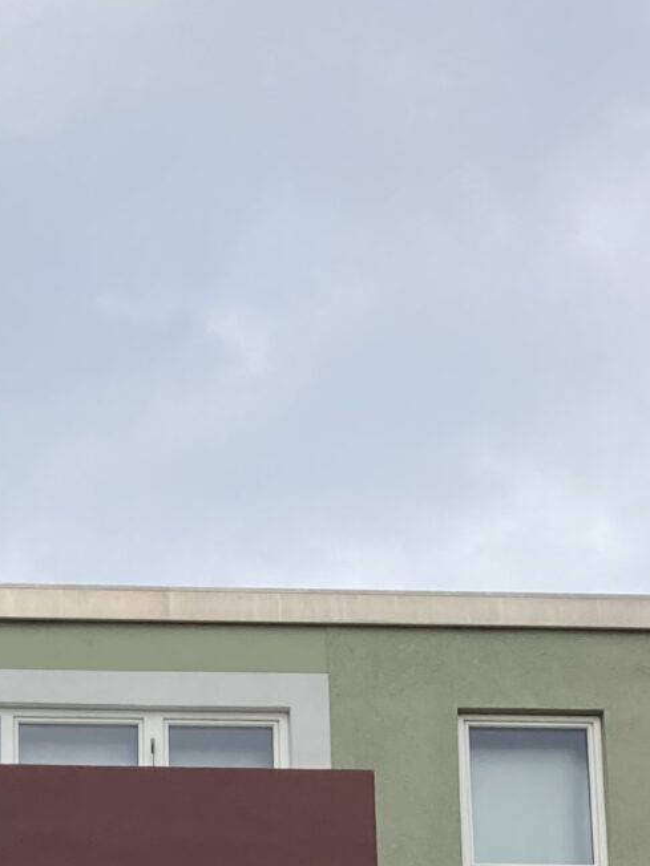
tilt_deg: +13.3
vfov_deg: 15.6
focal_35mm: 110
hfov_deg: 13.2
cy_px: 1505
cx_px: -52
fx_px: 2754
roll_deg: +0.4
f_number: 1.8
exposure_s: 1/725
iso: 20
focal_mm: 3.99
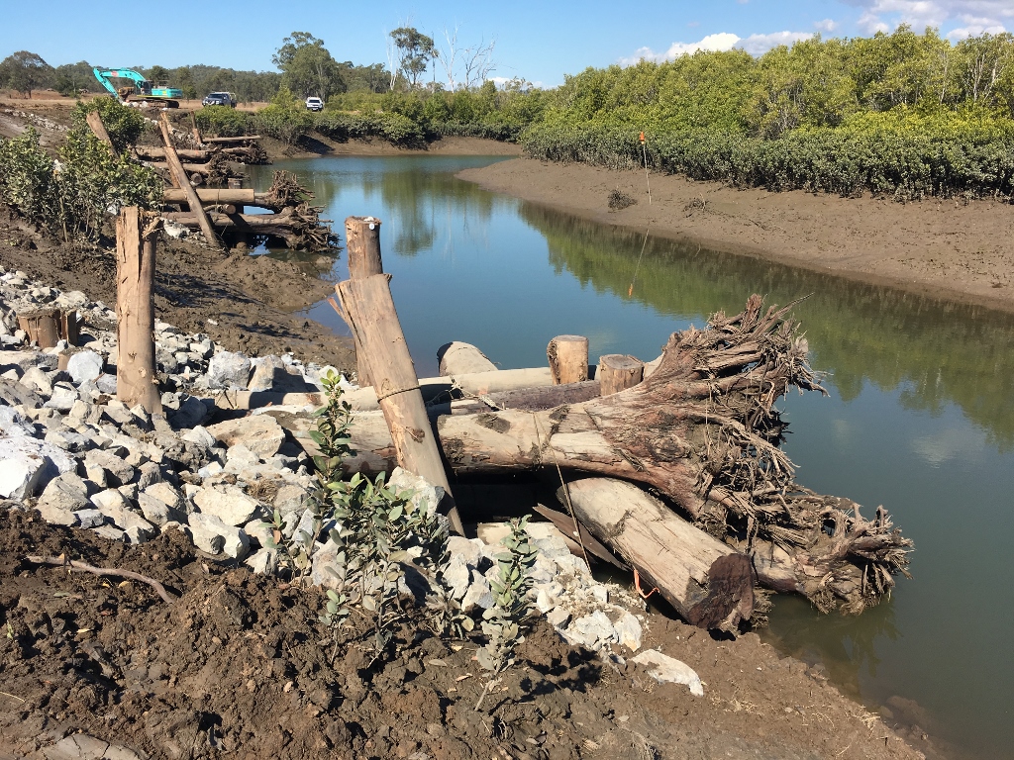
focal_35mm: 29
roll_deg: -3.0
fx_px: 849
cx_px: 507
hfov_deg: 61.7
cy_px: 380
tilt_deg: -15.7
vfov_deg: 48.2
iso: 25
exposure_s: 1/1425
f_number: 2.2
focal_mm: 4.15
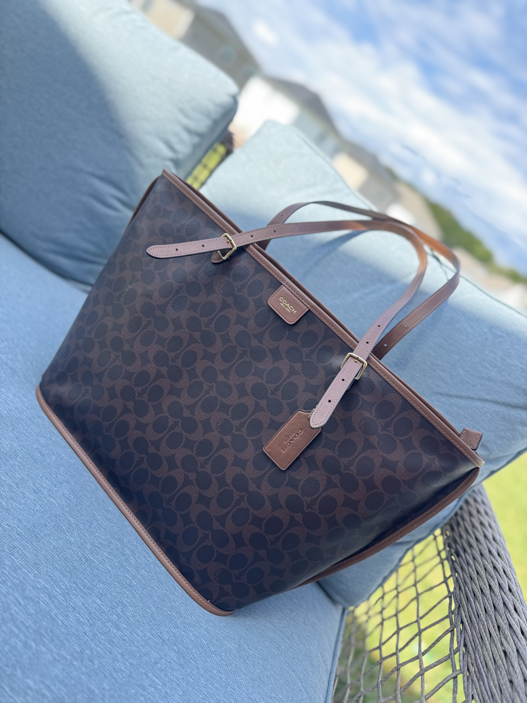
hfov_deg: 56.8
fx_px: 487
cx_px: 264
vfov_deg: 71.6
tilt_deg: -19.8
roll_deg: -38.6
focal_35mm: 24
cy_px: 352
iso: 80
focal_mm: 6.76
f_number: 1.78
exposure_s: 1/383
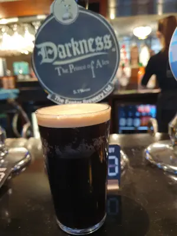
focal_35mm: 26
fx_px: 177
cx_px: 88
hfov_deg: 53.1
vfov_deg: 67.3
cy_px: 118
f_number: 1.5
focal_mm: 4.32
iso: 160
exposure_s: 1/50
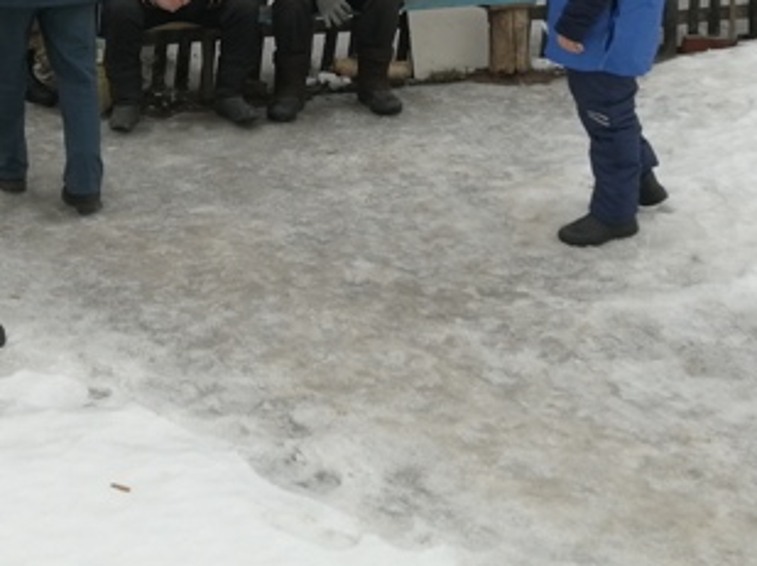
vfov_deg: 20.2
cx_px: 274
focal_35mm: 70
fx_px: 1529
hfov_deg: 27.7
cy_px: -15
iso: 50
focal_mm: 3.88
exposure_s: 1/607
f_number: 1.8
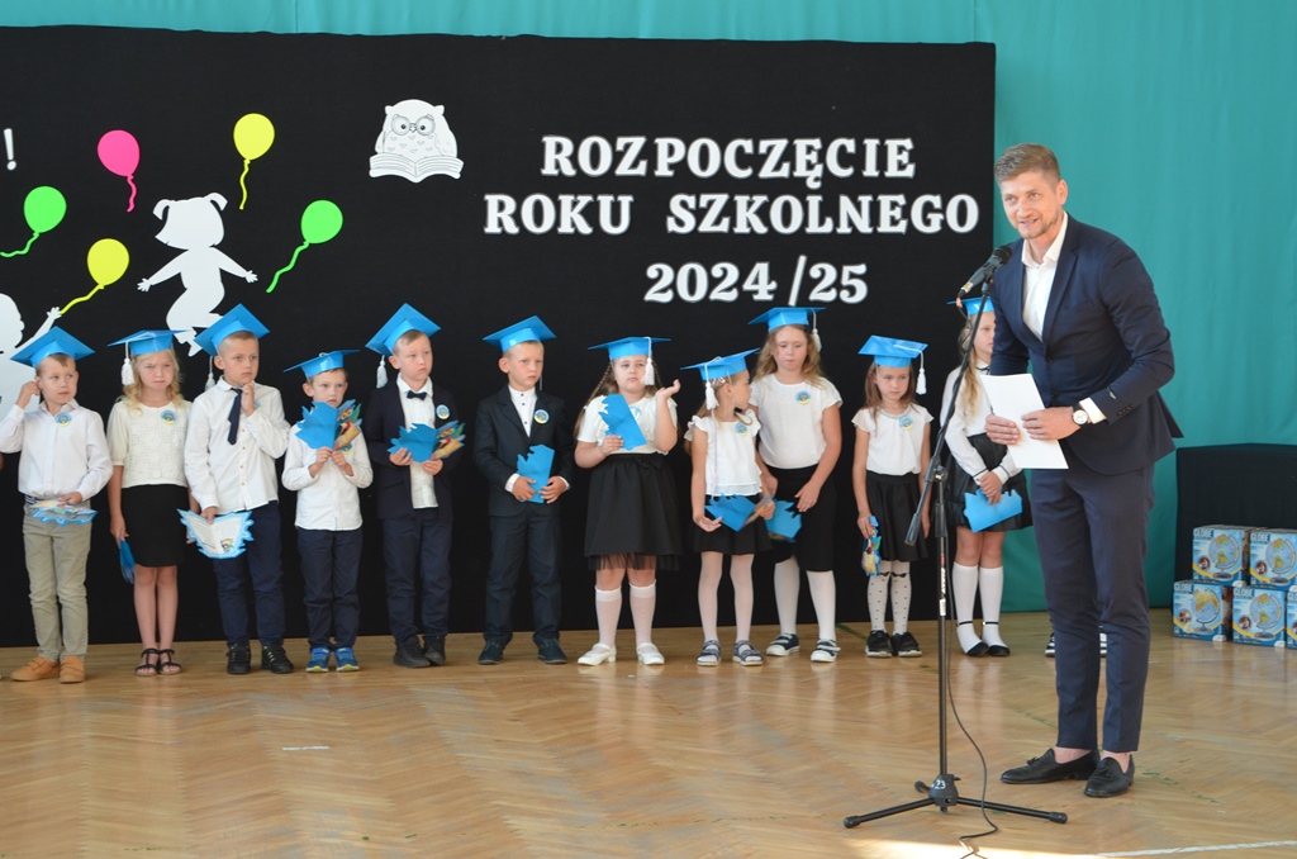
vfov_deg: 17.4
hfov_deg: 26.0
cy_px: 430
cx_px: 648
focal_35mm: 78
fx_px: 2804
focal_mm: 52
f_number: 5.6
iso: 500
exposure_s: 1/60
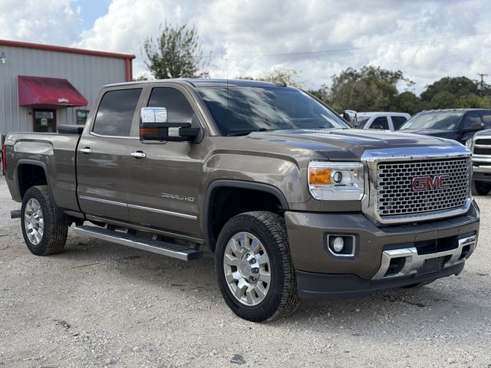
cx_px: 246
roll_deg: +1.4
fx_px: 681
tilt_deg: -1.7
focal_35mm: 48
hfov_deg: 39.7
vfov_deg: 30.3
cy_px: 184
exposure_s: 1/3226
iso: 100
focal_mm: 6.76
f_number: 1.78
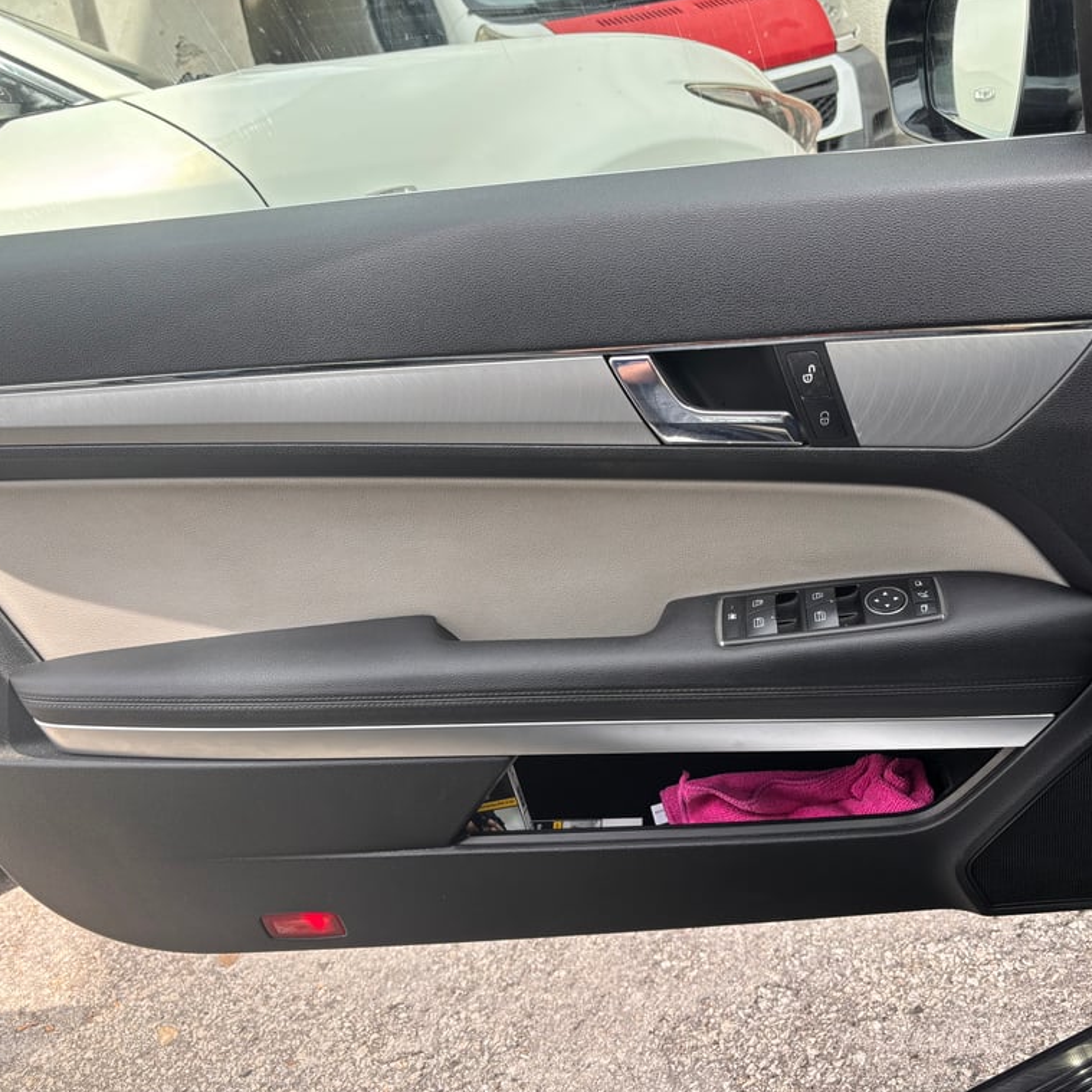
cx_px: 599
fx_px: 1106
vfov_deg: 52.5
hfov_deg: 52.4
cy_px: 547
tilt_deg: -21.6
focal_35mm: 31
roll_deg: +9.2
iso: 50
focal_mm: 5.96
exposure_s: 1/452
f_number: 1.6
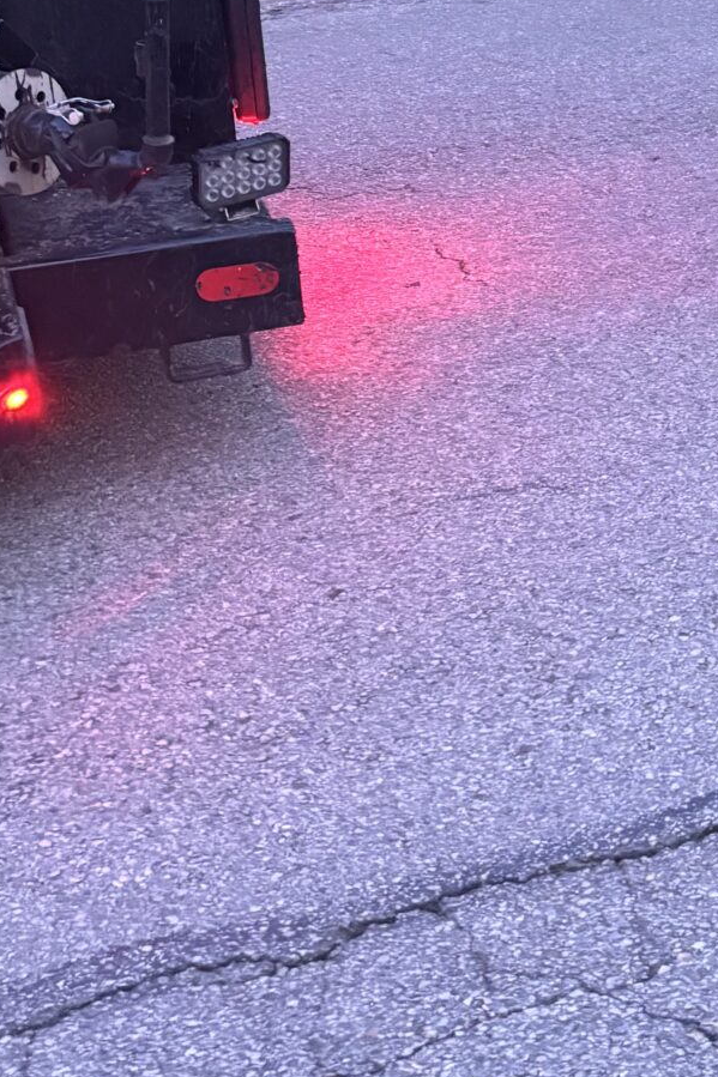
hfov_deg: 16.4
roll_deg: +1.1
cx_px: 1030
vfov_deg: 25.8
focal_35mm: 77
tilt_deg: -20.3
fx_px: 2304
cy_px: 193
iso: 500
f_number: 1.6
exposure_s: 1/44
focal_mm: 5.96
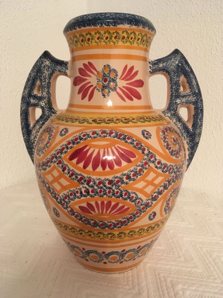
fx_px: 249
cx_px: 112
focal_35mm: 29
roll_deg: +0.1
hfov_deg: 48.2
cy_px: 149
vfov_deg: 61.7
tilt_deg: -9.7
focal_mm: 4.15
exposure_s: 1/17
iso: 250
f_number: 2.2
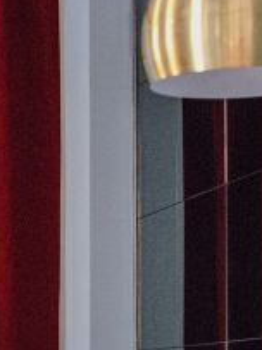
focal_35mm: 166
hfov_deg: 8.2
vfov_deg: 11.7
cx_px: -364
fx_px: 1677
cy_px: 383
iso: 1600
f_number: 3.5
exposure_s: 1/125
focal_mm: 26
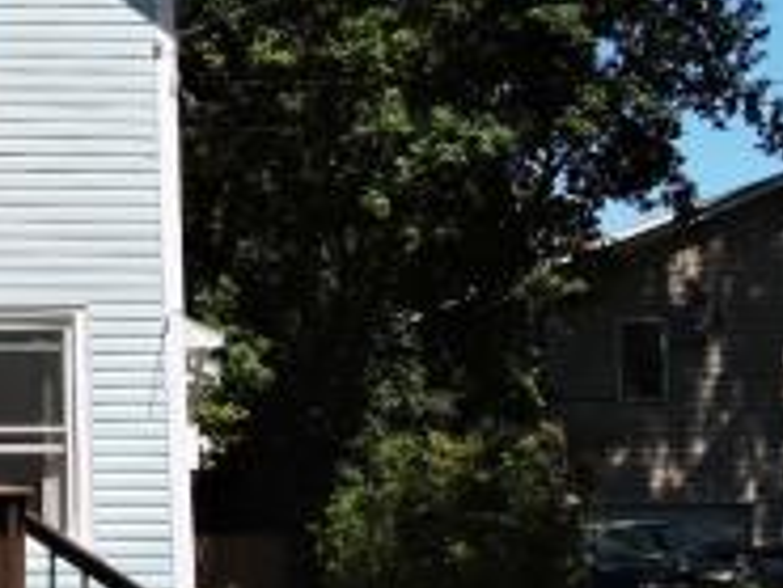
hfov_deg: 19.3
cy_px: 376
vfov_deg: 15.7
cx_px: -237
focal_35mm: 94
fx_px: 2128
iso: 100
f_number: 4
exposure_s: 1/1000
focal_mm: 5.4
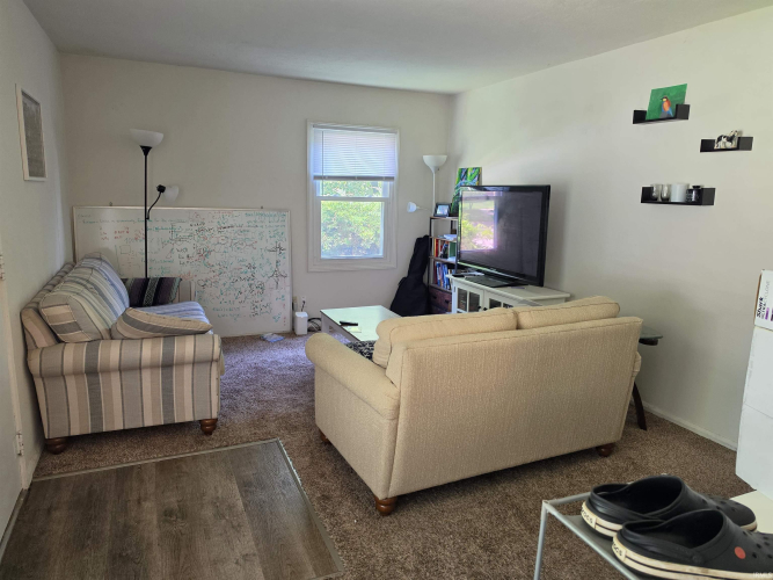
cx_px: 386
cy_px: 290
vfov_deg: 58.9
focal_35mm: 23
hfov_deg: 73.9
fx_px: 514
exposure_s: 1/120
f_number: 1.4
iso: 125
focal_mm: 6.5
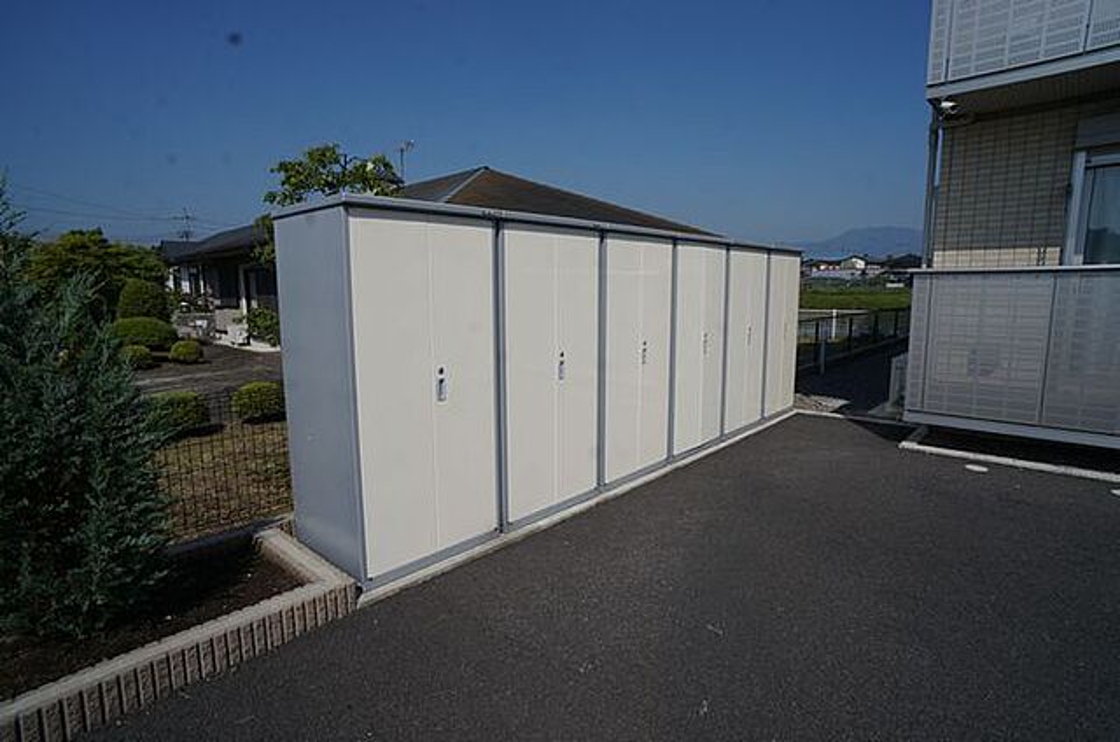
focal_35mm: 24
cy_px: 371
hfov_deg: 73.8
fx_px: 745
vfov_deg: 52.9
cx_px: 560
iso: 100
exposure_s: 1/250
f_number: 11
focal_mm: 16
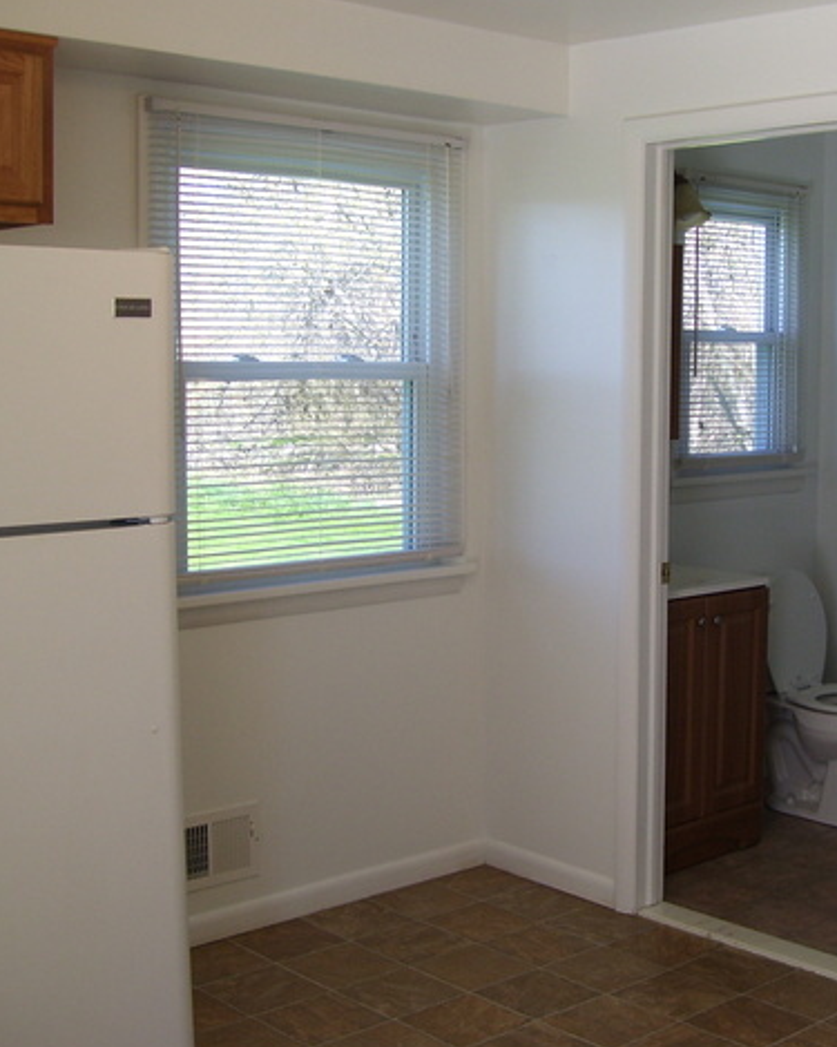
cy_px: 529
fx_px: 1549
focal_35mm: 50
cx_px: 624
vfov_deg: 37.3
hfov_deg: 29.8
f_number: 2.7
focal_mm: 6
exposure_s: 1/125
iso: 80
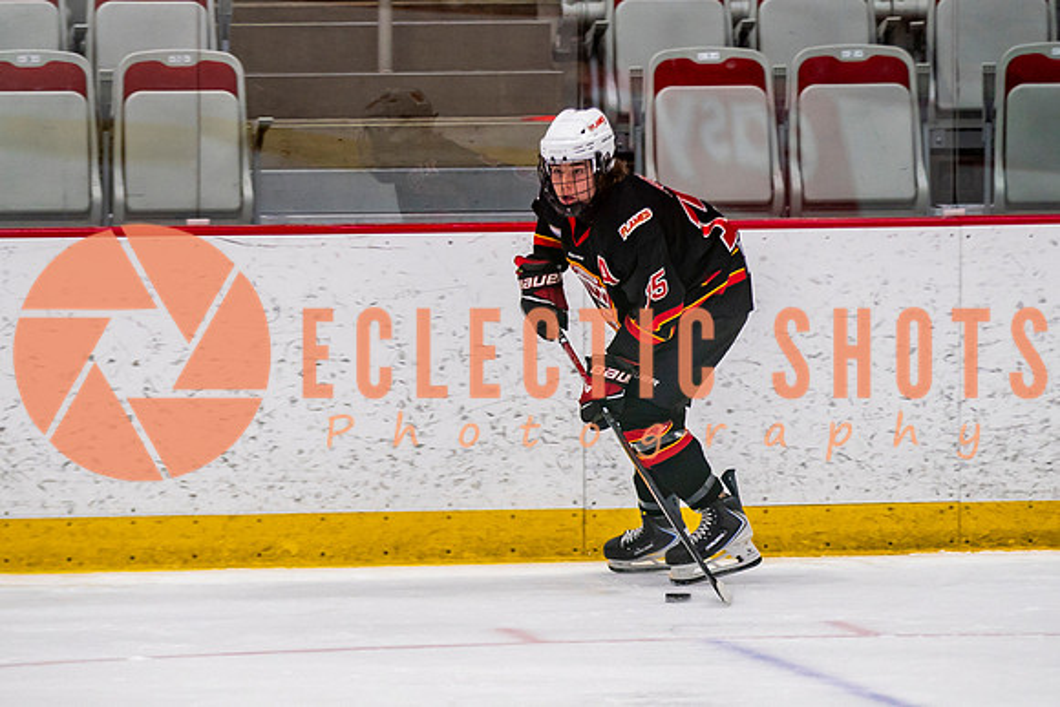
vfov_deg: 4.1
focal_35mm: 333
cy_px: 519
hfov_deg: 6.2
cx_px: 507
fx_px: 9812
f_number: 2.8
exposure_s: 1/640
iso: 800
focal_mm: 160
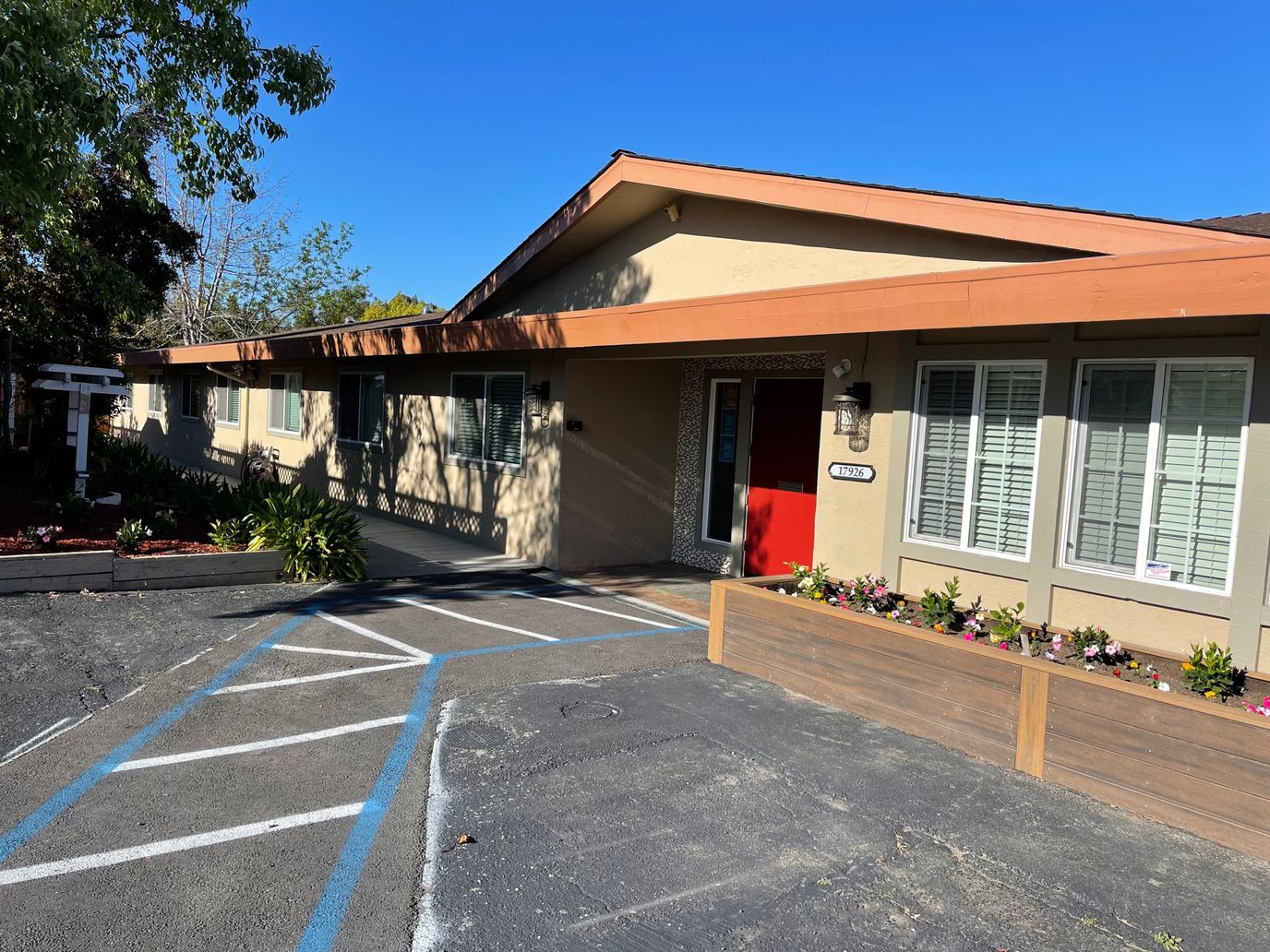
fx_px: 954
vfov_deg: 53.1
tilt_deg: -3.4
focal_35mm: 26
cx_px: 635
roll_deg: -2.3
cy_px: 476
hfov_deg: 67.3
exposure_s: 1/2387
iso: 32
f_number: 1.6
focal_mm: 5.1
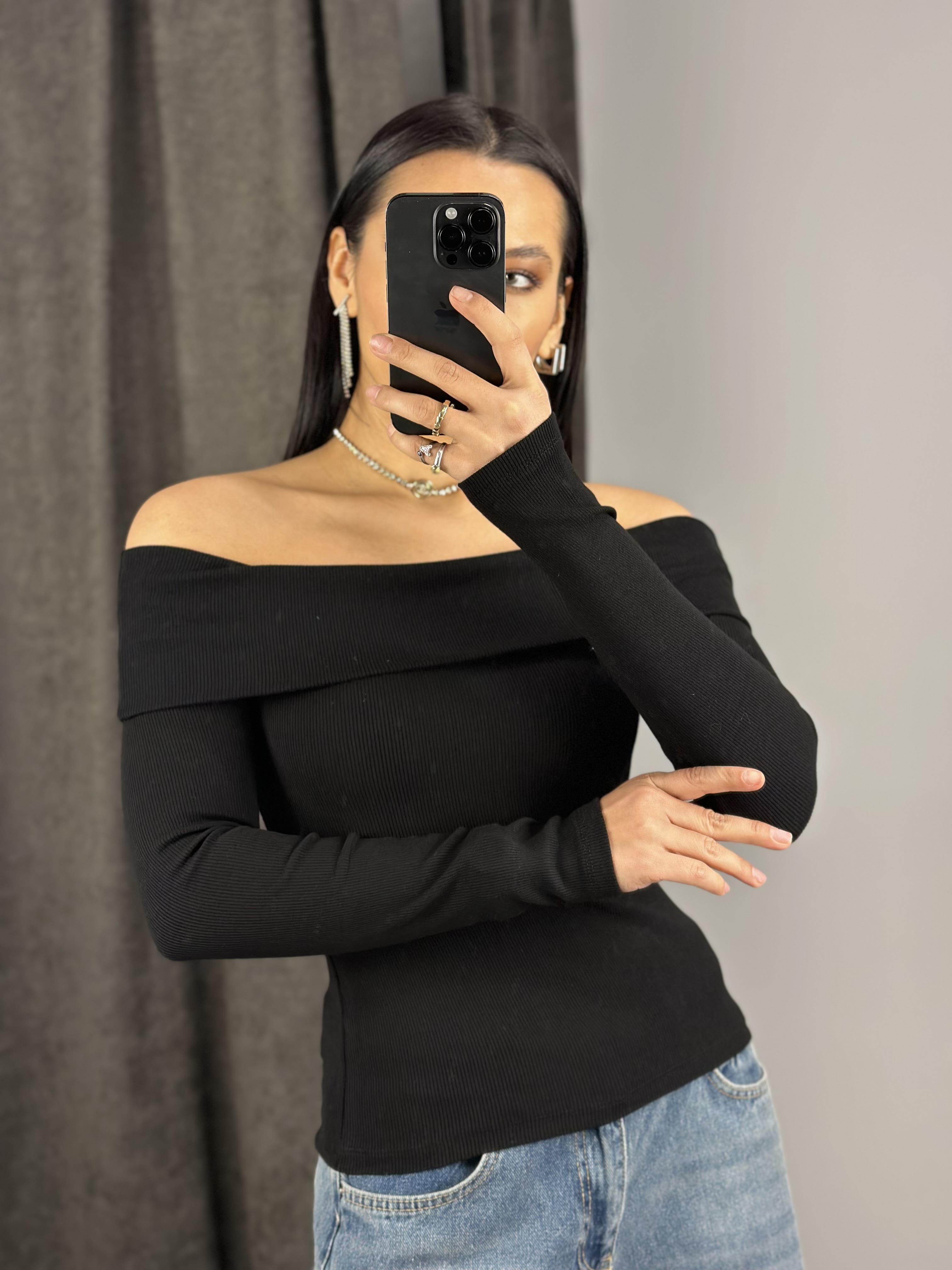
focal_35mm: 48
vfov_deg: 39.7
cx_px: 476
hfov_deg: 30.3
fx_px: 1760
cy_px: 635
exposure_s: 1/50
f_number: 1.78
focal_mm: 6.86
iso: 100
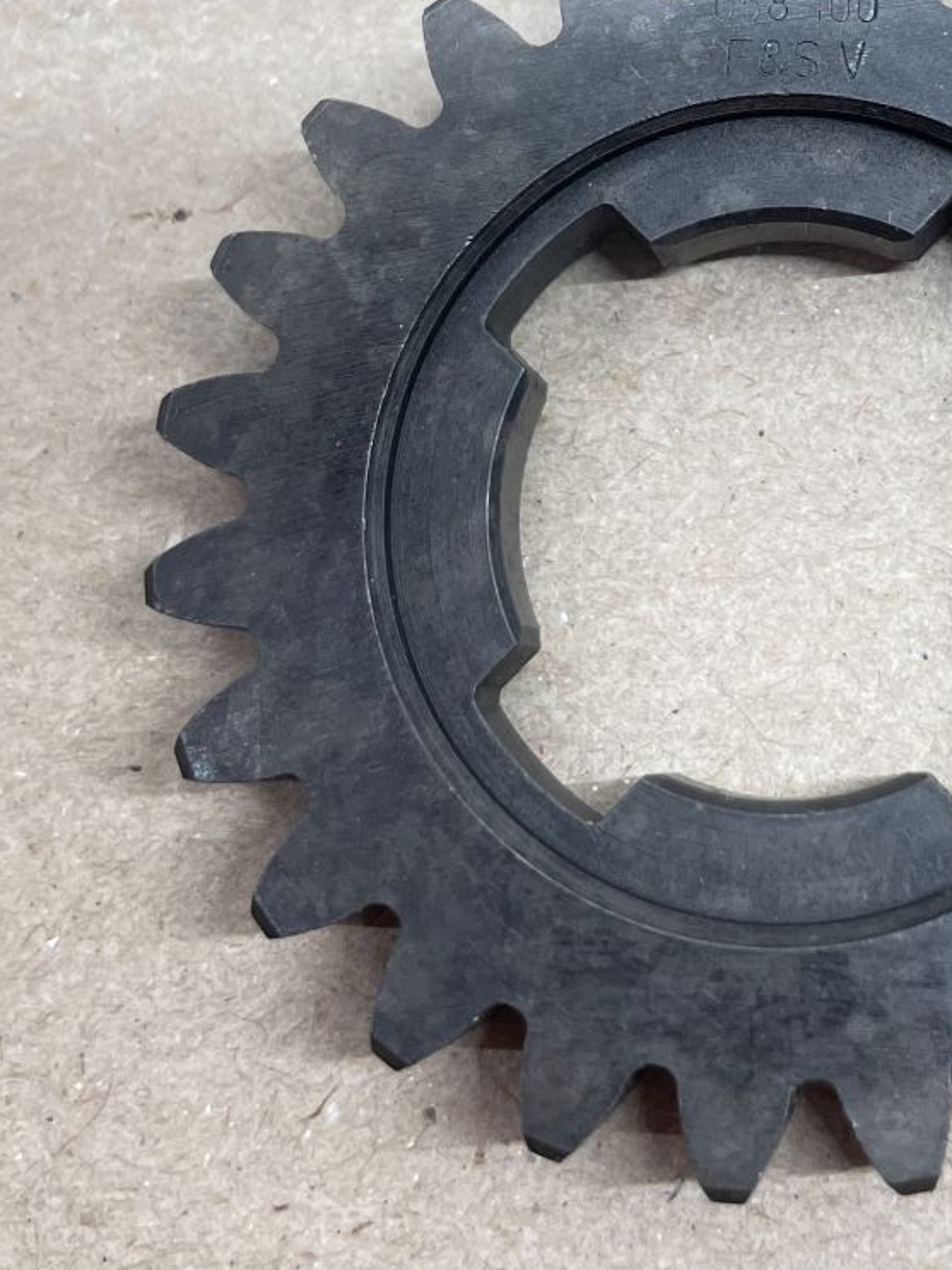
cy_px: 147
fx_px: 2054
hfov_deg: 25.4
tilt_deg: -73.9
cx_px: 819
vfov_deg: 32.8
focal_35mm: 56
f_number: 1.6
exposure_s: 1/100
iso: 100
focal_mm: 4.2
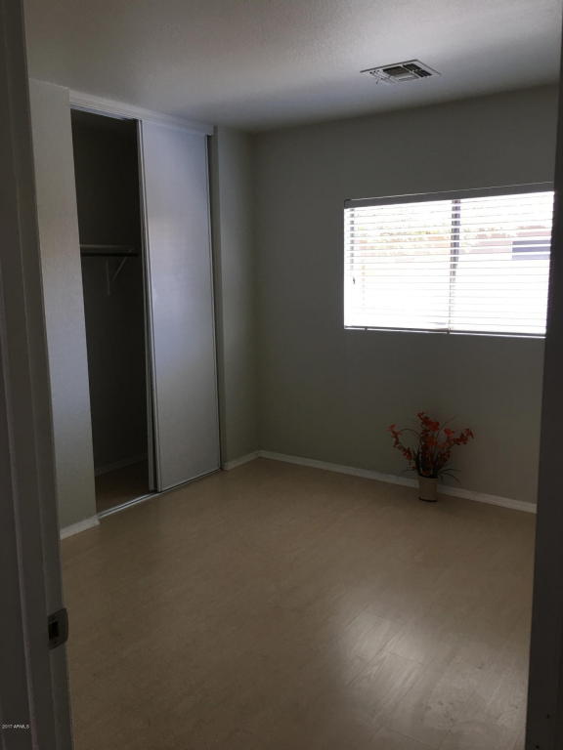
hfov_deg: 48.2
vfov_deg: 61.7
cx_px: 282
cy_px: 375
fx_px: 629
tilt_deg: -9.5
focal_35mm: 29
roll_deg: +2.2
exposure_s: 1/30
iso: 25
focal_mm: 4.15
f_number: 2.2
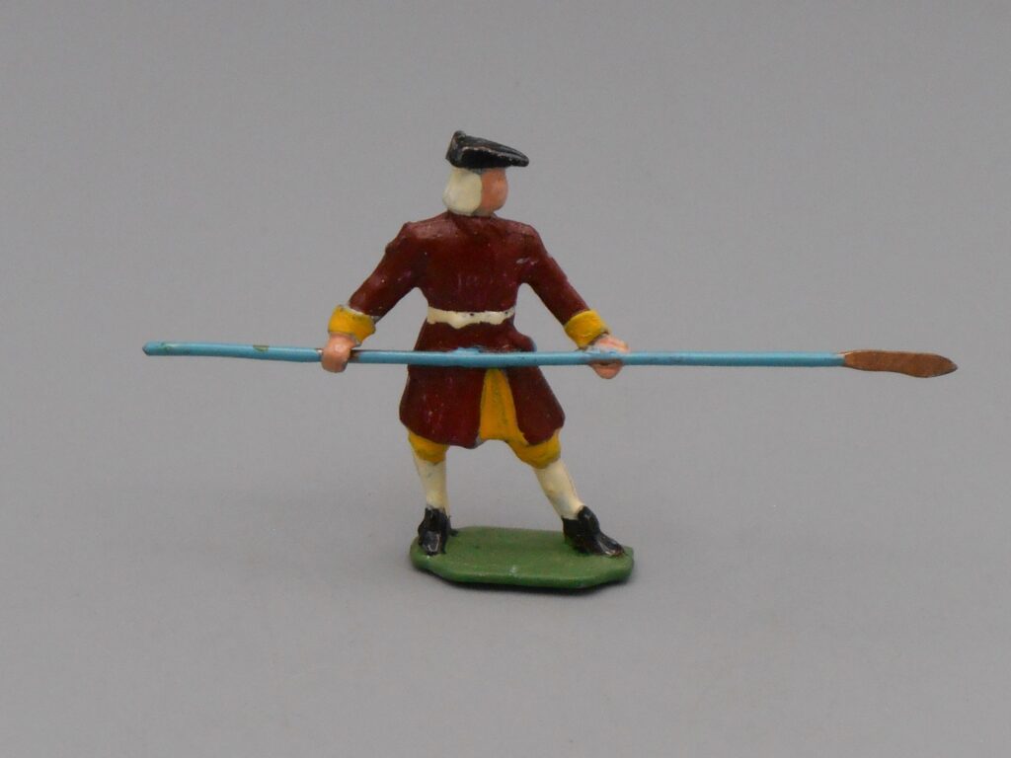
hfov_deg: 16.3
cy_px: 379
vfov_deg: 12.2
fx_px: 3534
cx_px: 506
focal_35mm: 121
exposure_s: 1/250
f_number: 5.4
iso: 280
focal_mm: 21.5
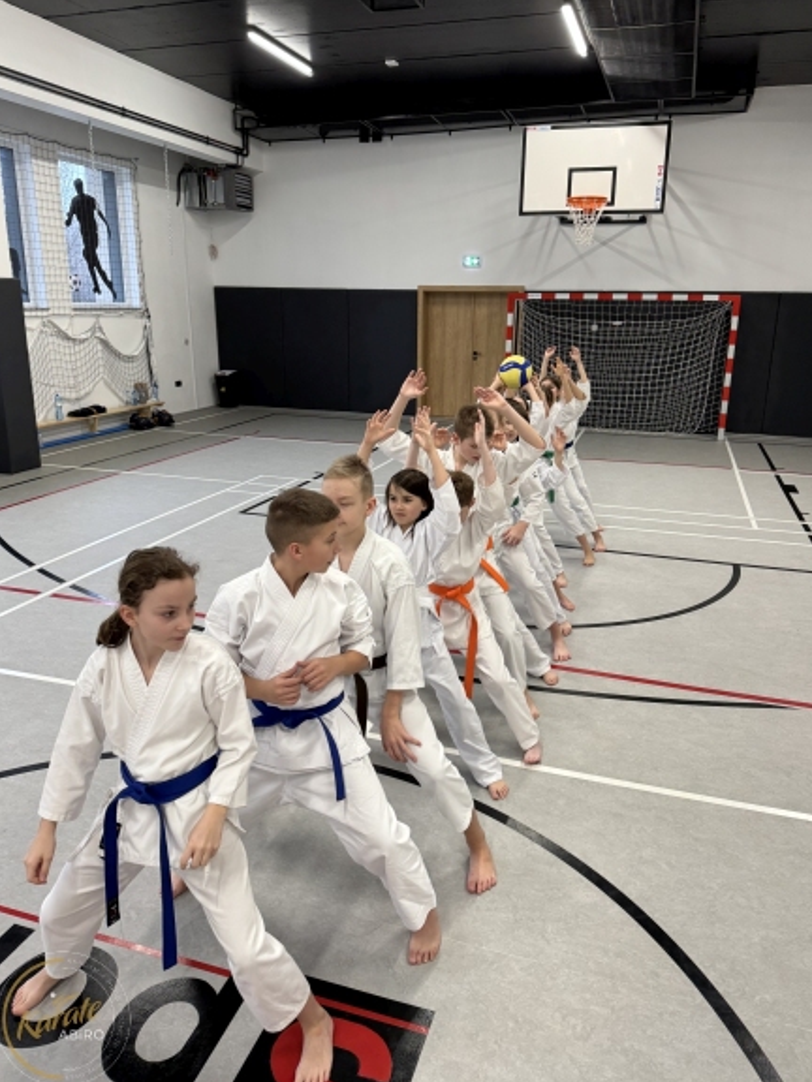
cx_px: 415
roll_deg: -1.8
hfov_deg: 54.9
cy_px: 526
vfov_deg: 69.4
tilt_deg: -13.8
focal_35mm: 25
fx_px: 782
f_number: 1.78
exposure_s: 1/100
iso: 125
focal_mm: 6.86
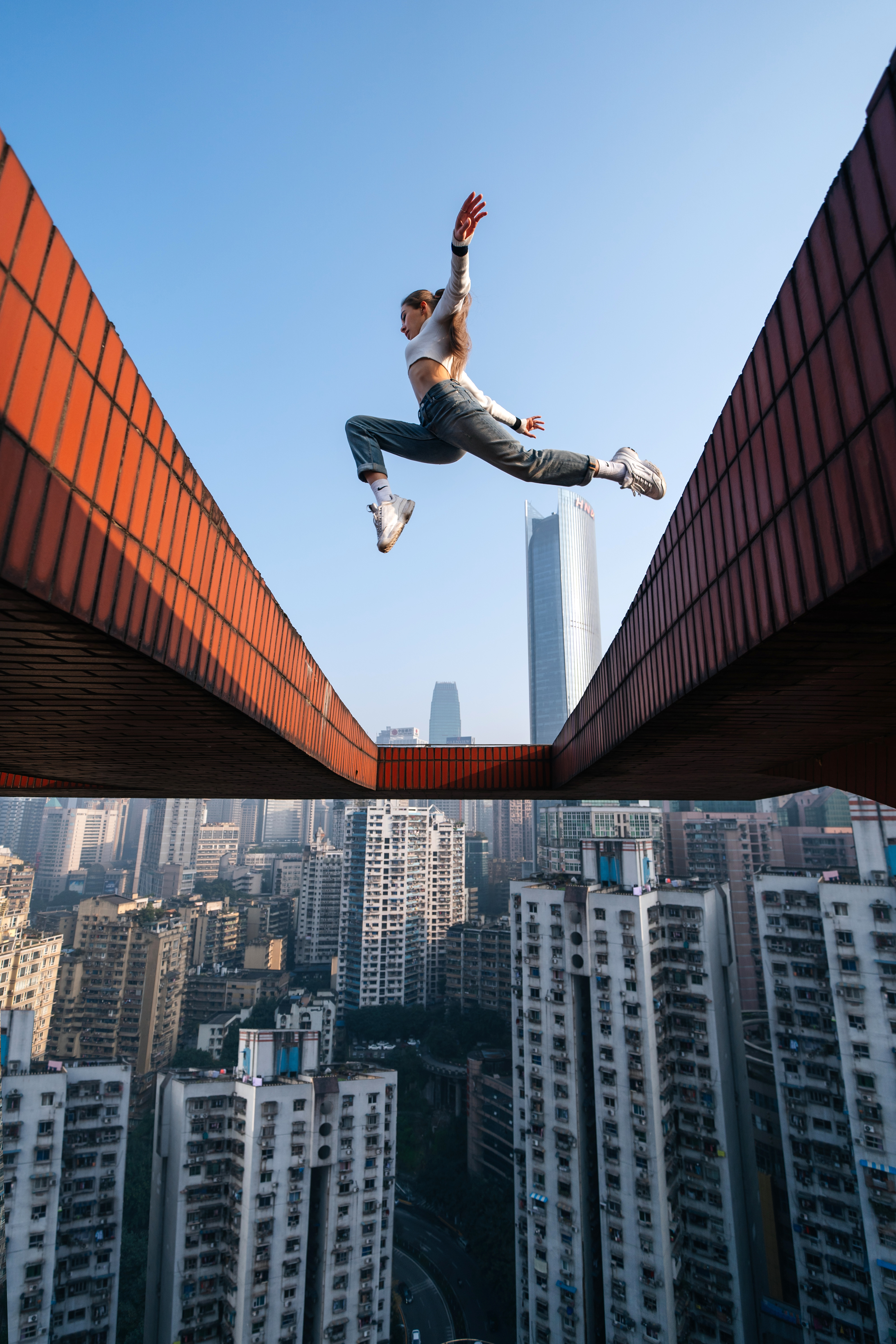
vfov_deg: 104.3
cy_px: 672
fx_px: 523
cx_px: 448
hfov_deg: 81.2
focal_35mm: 14
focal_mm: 14
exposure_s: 1/1250
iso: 100
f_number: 4
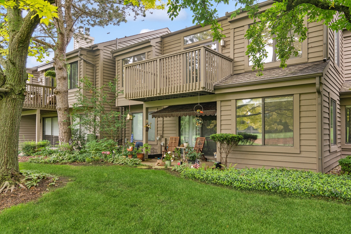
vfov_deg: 57.0
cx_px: 197
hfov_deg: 78.2
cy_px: 100
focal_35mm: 22
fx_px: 215
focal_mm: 12
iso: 200
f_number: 8
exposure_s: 1/125
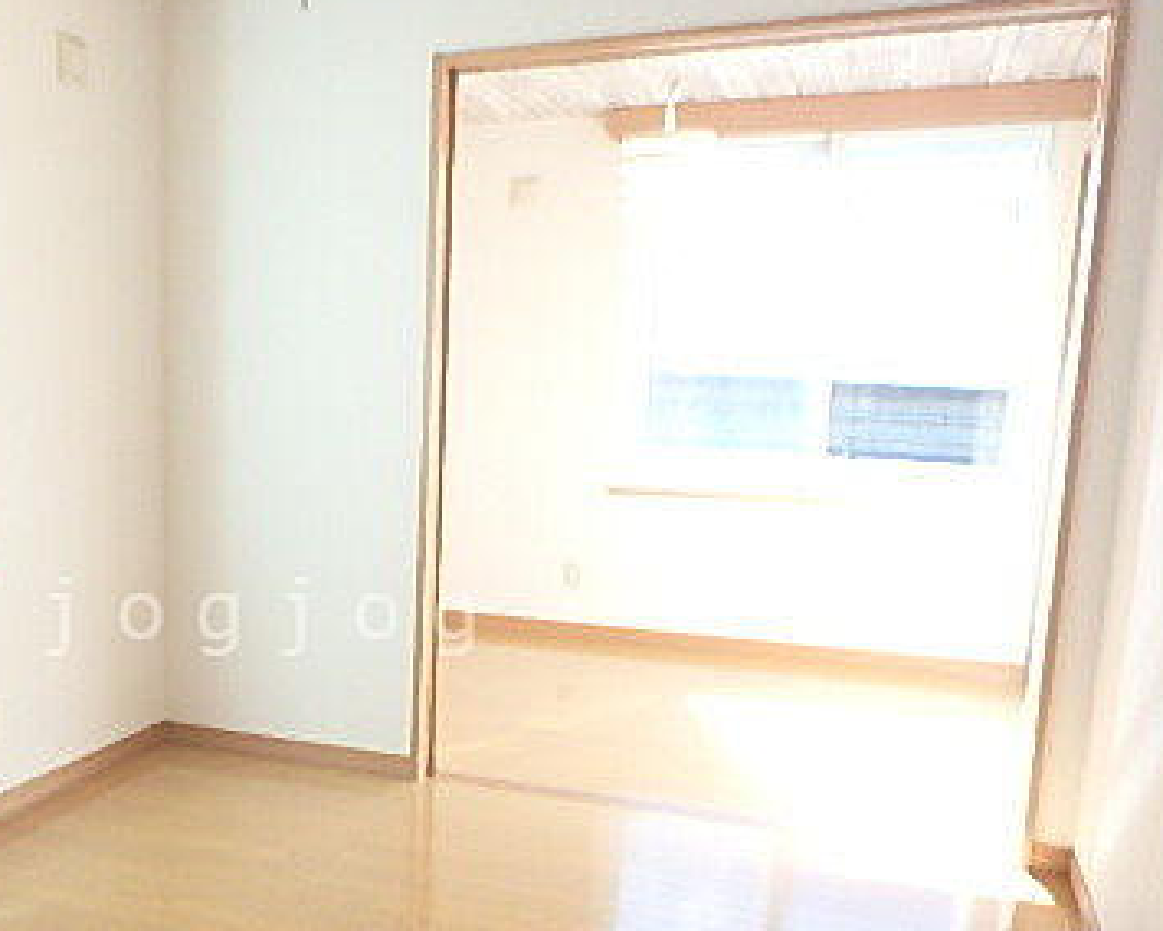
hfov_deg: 47.0
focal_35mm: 37
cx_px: 269
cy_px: 616
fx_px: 1274
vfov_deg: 39.7
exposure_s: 1/40
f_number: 3.5
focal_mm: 3.7
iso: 200
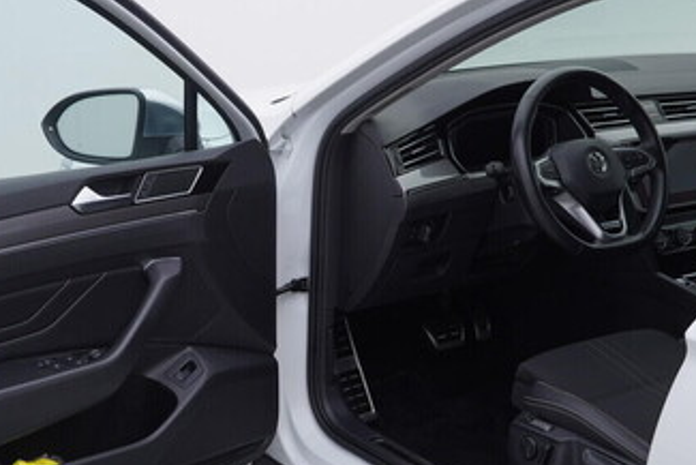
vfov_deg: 22.3
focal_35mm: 61
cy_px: 271
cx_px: 321
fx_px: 1180
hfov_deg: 32.9
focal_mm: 24
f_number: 4
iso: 125
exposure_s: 1/80
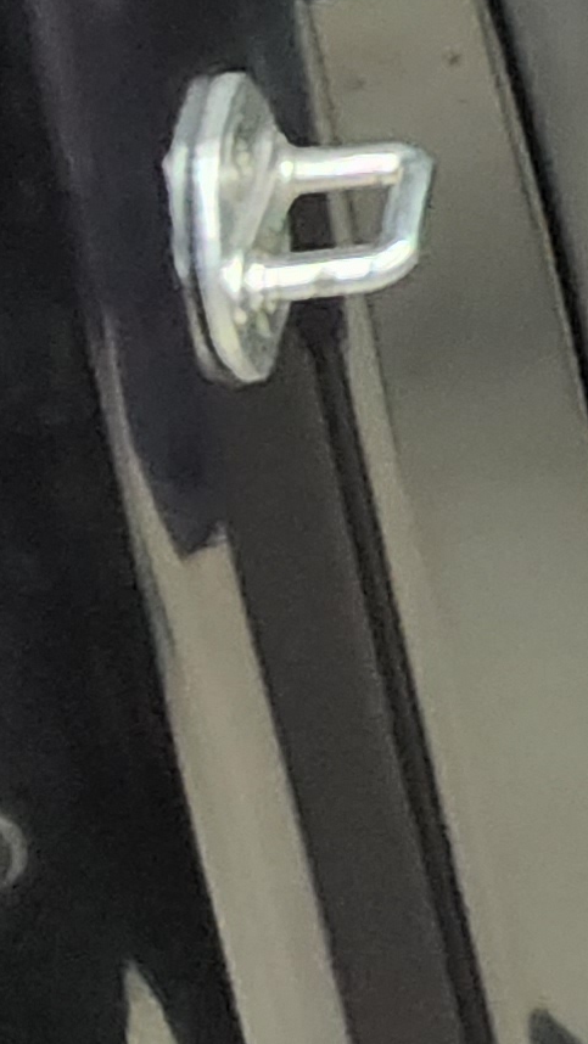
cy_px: -651
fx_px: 3629
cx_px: 2233
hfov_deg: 7.2
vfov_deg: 14.9
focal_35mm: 131
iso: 1000
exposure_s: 1/120
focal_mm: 3.08
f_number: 2
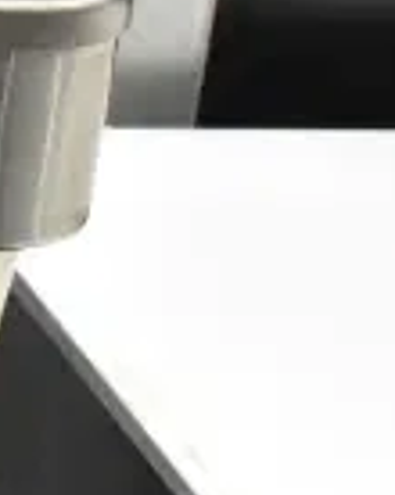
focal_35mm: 112
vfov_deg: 17.0
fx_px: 1640
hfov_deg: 10.6
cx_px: -697
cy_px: 70
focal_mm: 18
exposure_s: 1/250
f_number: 8
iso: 6400
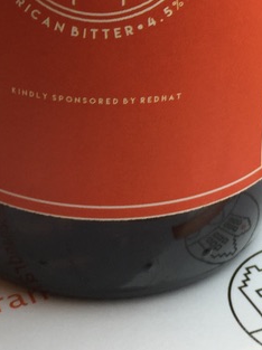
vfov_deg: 19.8
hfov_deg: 15.5
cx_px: 141
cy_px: -36
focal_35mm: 95
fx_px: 961
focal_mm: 4.15
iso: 32
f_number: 2.2
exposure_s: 1/131
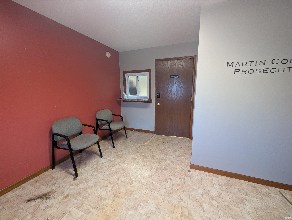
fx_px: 110
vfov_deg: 90.1
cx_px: 146
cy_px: 110
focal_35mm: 13
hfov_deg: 106.1
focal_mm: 1.95
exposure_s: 1/30
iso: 194
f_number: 2.2
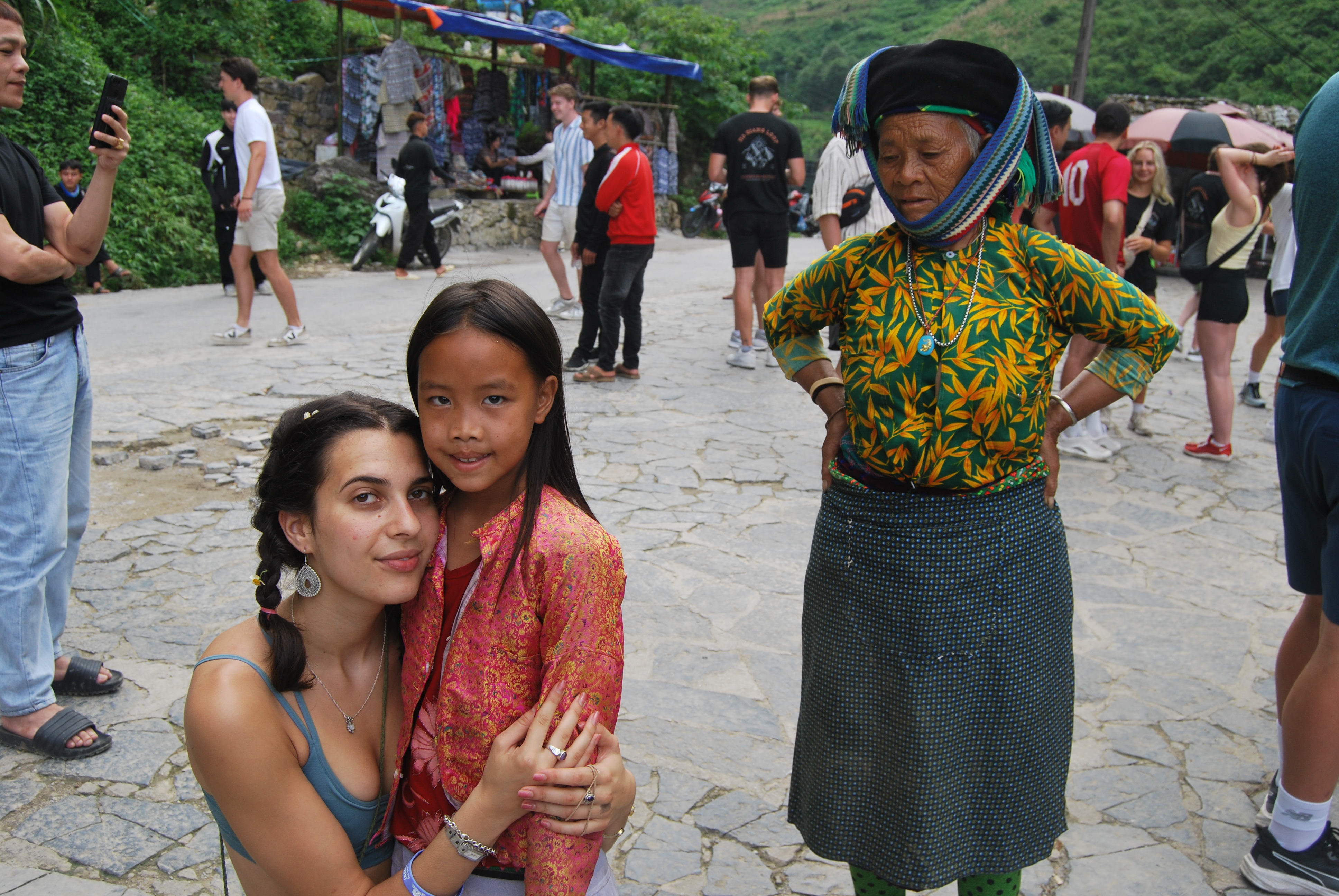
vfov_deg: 38.5
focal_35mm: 34
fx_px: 1285
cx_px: 670
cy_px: 448
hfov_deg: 55.0
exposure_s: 1/125
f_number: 5.6
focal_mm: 23
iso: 140
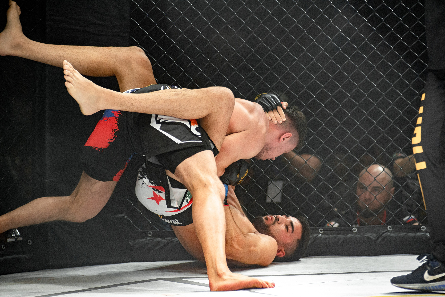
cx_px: 222
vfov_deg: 10.2
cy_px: 148
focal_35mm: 135
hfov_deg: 15.2
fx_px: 1669
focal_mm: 135
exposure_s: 1/640
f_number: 4
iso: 2500
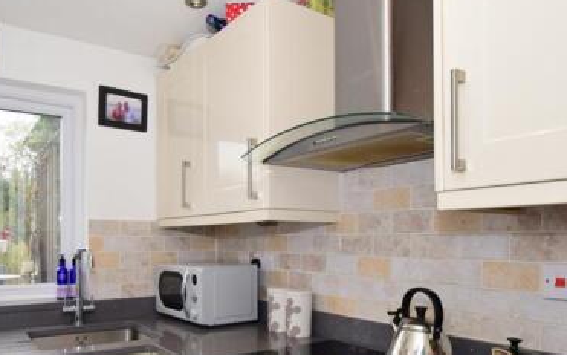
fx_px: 417
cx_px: 238
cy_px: 243
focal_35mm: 27
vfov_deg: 45.2
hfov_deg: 68.0
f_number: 7.1
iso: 400
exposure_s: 1/200
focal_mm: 10
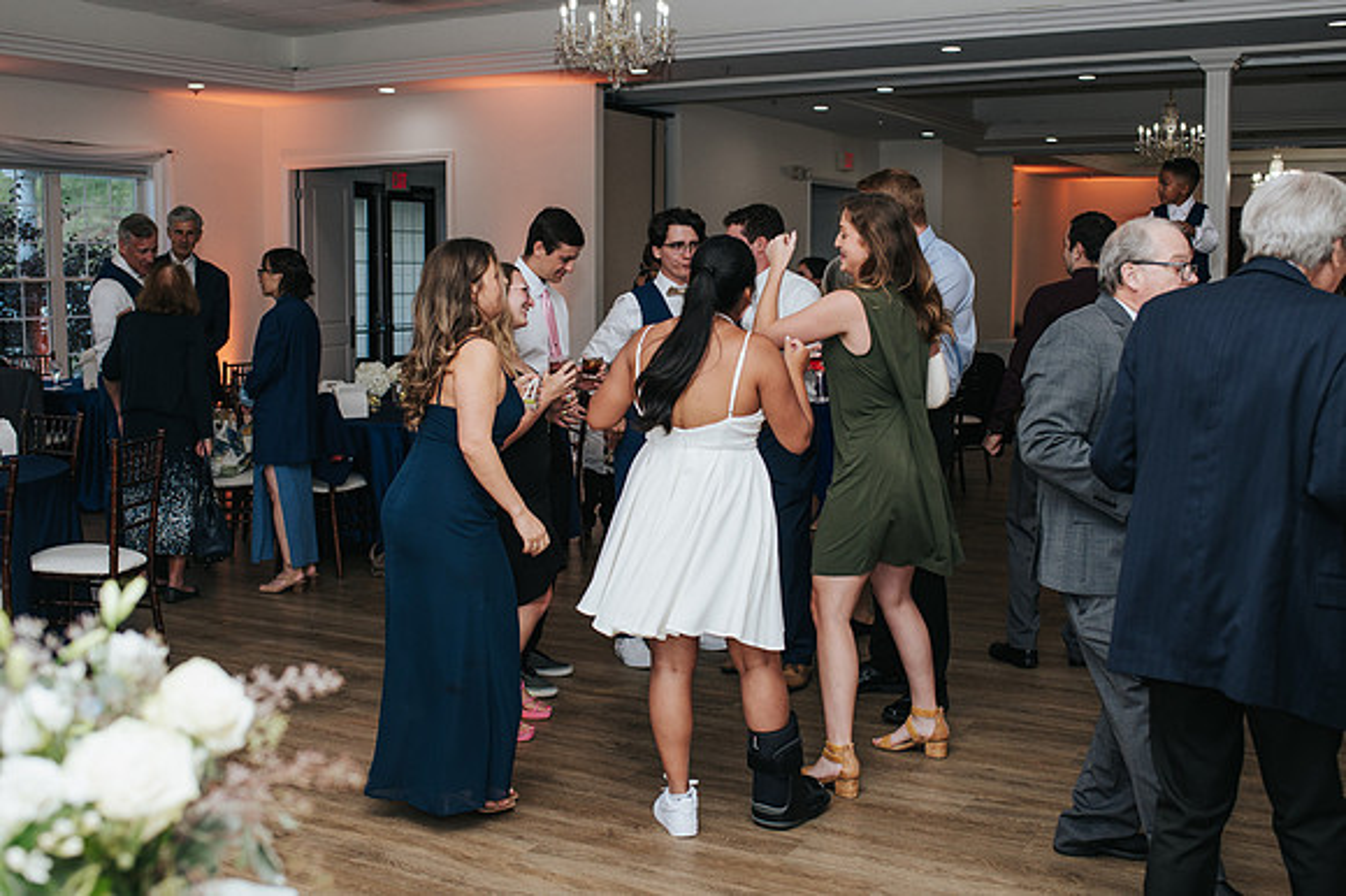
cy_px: 423
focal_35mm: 41
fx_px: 1522
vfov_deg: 32.8
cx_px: 671
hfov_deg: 47.7
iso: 800
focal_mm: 35
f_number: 3.2
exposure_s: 1/200
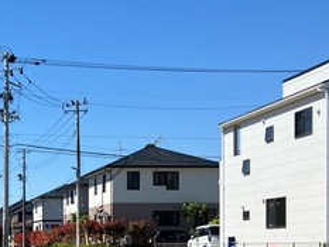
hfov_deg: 23.2
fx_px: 732
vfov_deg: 18.6
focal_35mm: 77
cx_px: -65
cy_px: 247
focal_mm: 3.99
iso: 32
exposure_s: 1/1946
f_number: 1.8
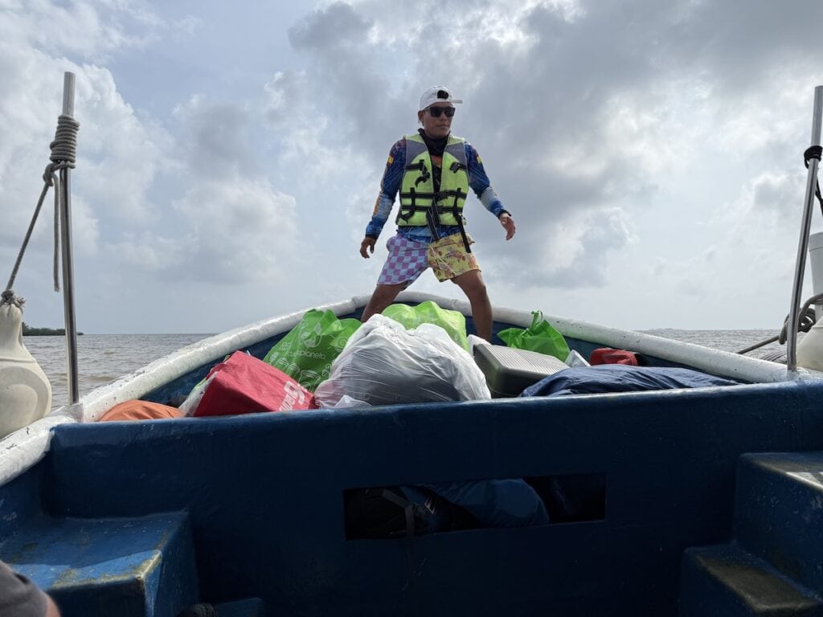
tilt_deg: +0.9
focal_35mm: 24
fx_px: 571
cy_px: 308
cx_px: 412
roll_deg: -1.3
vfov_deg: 56.8
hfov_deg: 71.6
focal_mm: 6.76
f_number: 1.78
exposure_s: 1/11905
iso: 80
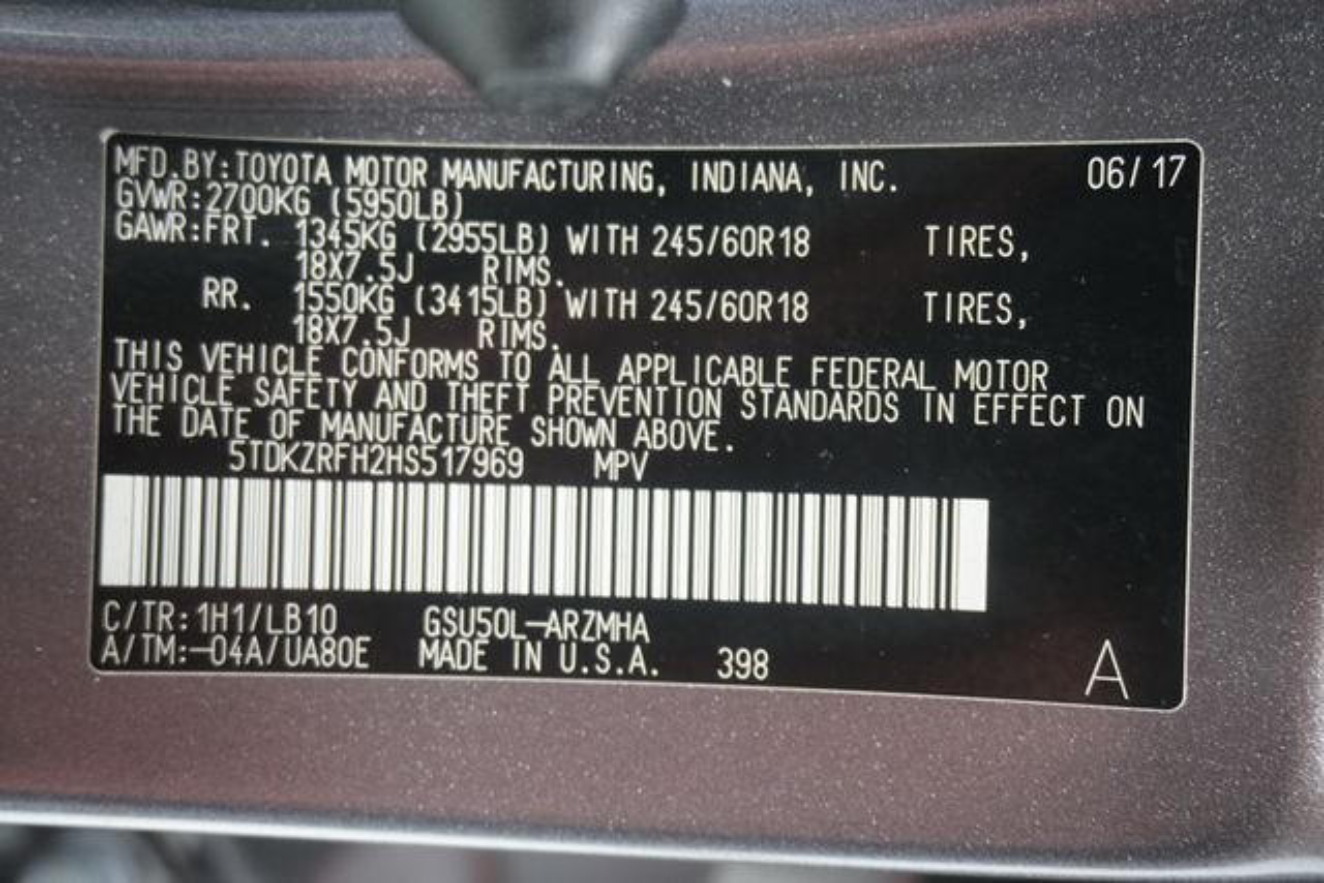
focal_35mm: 43
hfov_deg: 45.4
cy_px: 442
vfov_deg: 31.2
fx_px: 1582
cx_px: 662
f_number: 4.5
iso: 1600
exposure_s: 1/60
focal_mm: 29
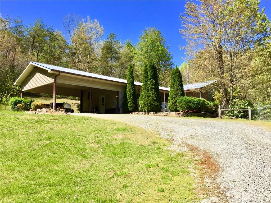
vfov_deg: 48.2
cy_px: 102
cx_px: 136
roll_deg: -0.9
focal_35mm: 29
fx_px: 227
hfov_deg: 61.7
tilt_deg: +6.4
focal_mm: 4.15
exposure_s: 1/1799
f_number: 2.2
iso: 32
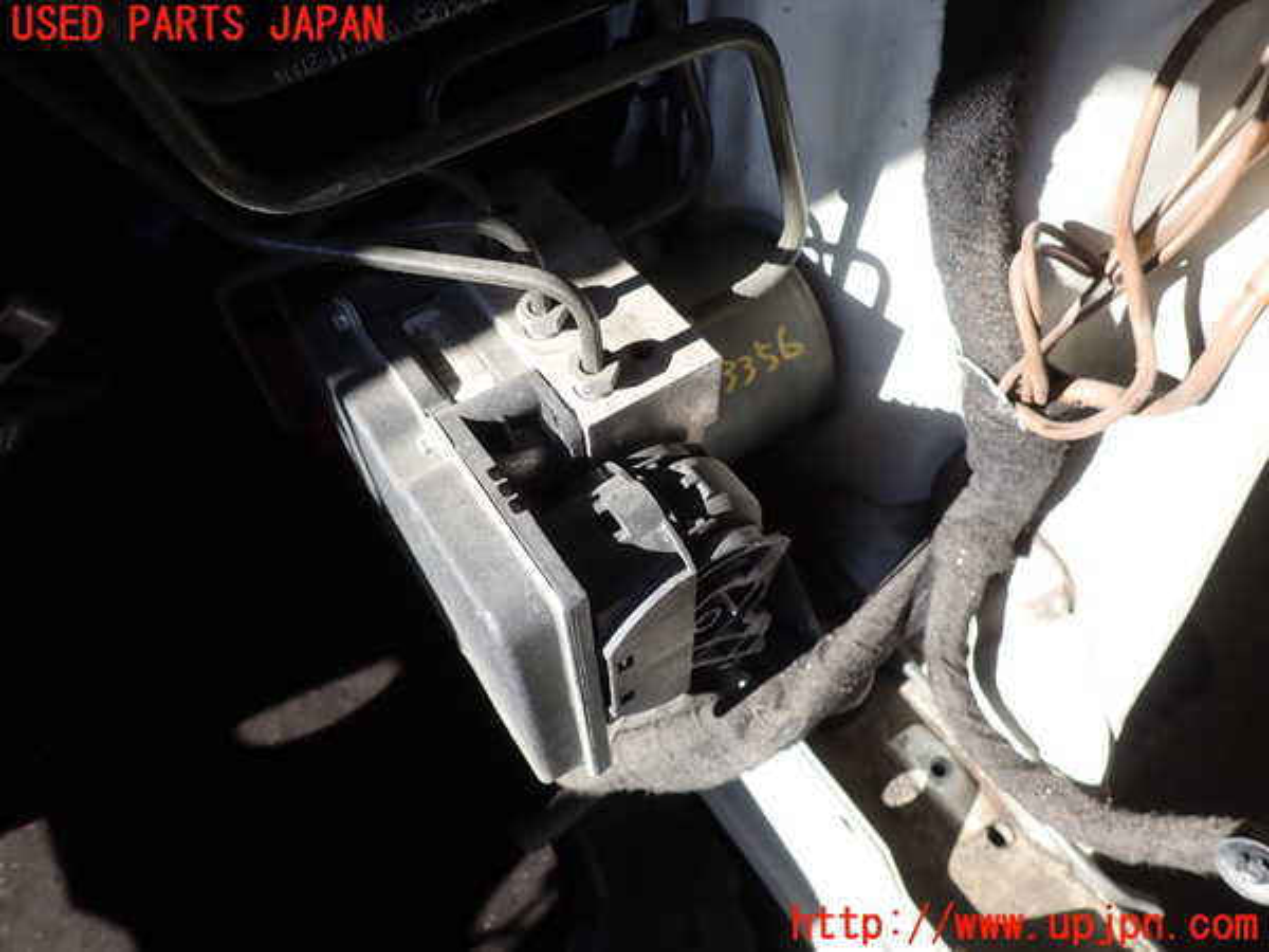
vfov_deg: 54.9
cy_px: 476
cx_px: 634
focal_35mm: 25
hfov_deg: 69.4
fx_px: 916
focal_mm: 4.5
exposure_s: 1/320
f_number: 2.8
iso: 100
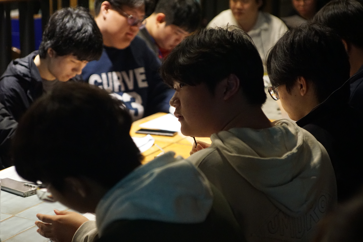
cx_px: 182
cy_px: 121
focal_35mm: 82
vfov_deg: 16.6
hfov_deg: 24.6
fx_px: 832
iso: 3200
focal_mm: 55
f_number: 2.8
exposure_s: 1/160
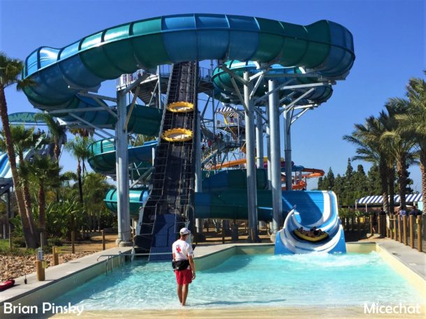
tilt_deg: -1.5
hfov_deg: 61.7
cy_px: 160
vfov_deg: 48.2
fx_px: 357
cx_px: 213
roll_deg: -0.1
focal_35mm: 29
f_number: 2.2
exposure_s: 1/2326
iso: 32
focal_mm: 4.15
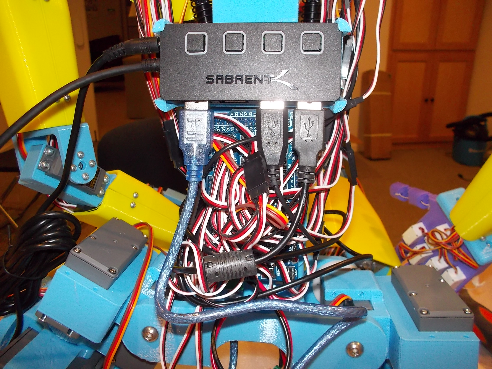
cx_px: 246
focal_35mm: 29
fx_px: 412
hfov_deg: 61.7
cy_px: 184
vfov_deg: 48.2
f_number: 3.3
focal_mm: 4.1
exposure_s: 1/25
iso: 200
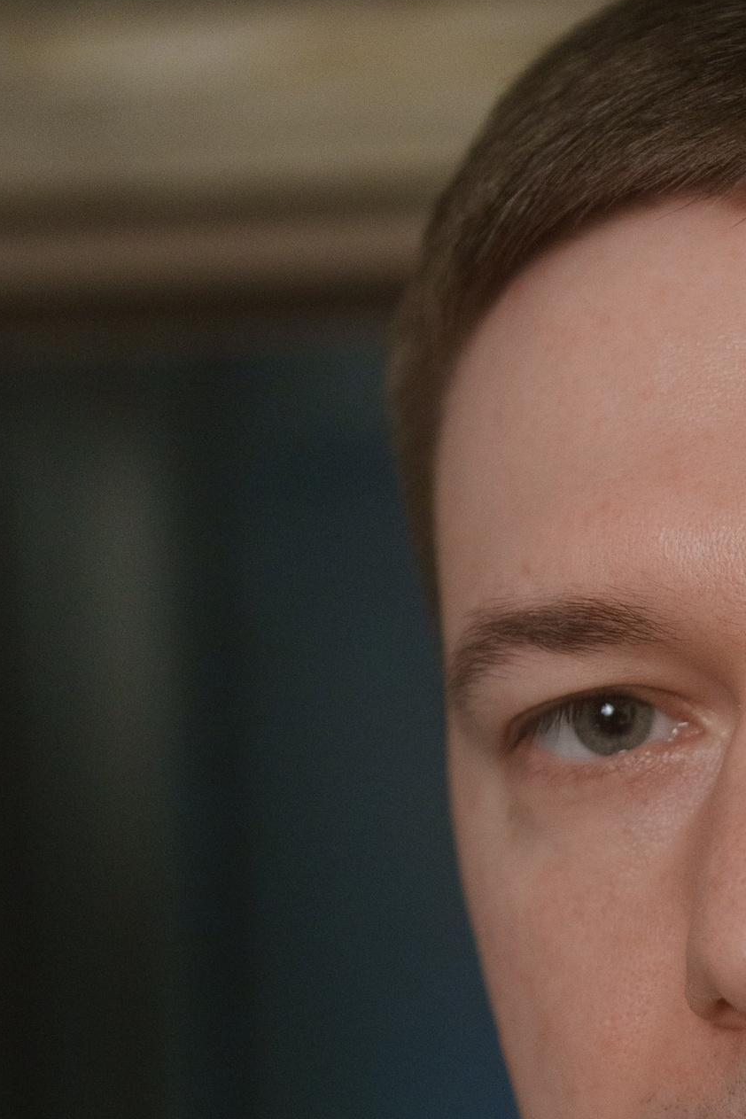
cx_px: 1001
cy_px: 1339
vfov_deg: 13.2
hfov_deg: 8.9
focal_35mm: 152
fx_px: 4724
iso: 1000
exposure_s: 1/80
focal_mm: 50
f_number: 2.2
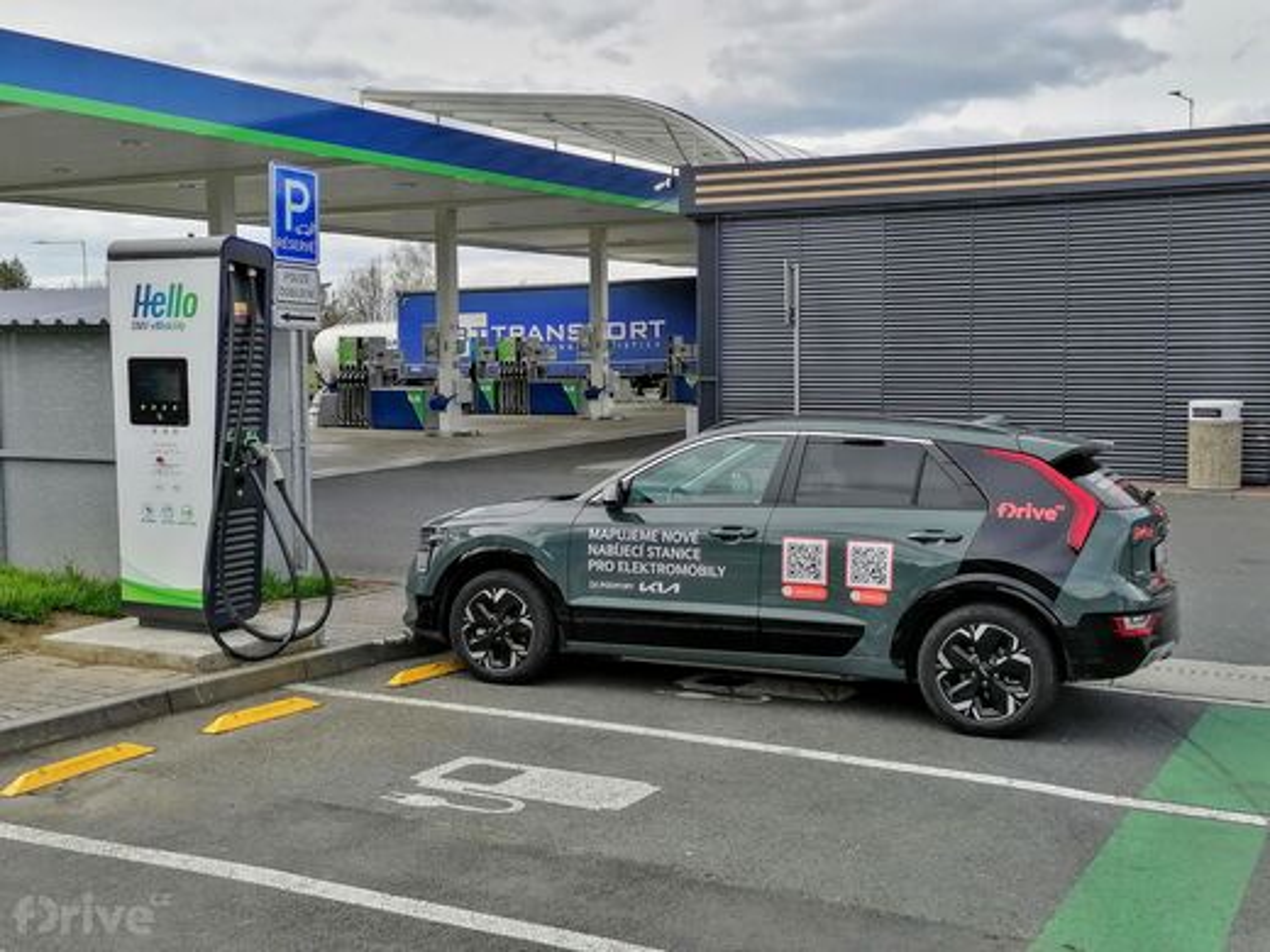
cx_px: 635
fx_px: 1504
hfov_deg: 45.8
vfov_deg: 35.1
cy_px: 476
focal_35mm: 41
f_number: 1.8
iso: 50
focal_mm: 5.3
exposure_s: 1/924
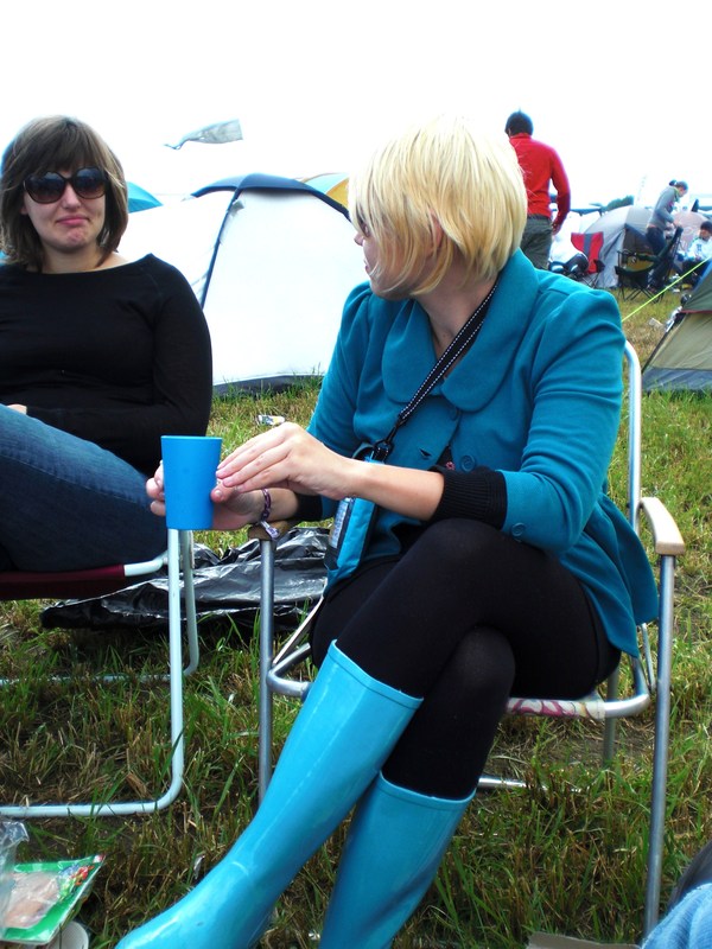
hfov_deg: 37.7
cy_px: 474
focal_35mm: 38
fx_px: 1042
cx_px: 356
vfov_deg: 49.0
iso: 64
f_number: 3.1
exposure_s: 1/320
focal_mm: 6.3
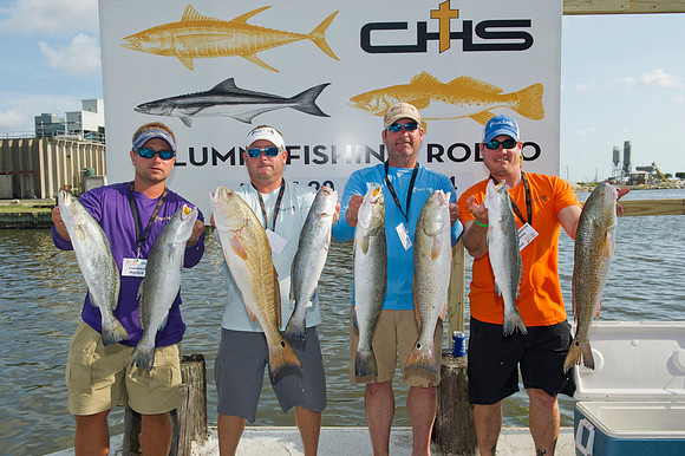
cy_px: 228
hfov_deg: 60.3
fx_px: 590
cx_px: 342
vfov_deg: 42.3
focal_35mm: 31
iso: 125
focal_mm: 31
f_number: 10
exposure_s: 1/250
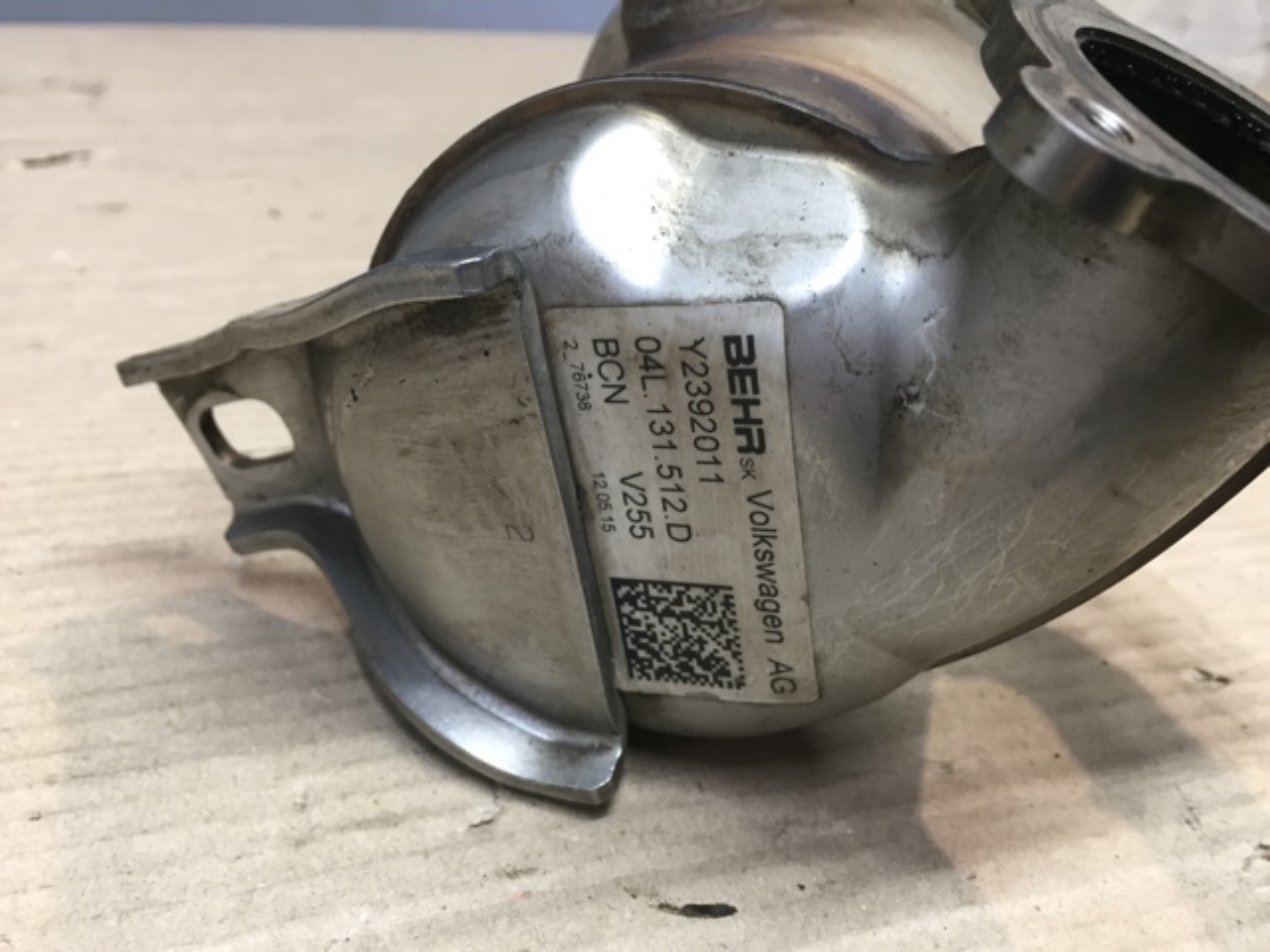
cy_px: 476
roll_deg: -4.6
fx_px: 1064
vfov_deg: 48.2
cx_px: 635
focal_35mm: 29
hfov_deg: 61.7
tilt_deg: -27.9
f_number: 2.2
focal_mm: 4.15
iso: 100
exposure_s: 1/33
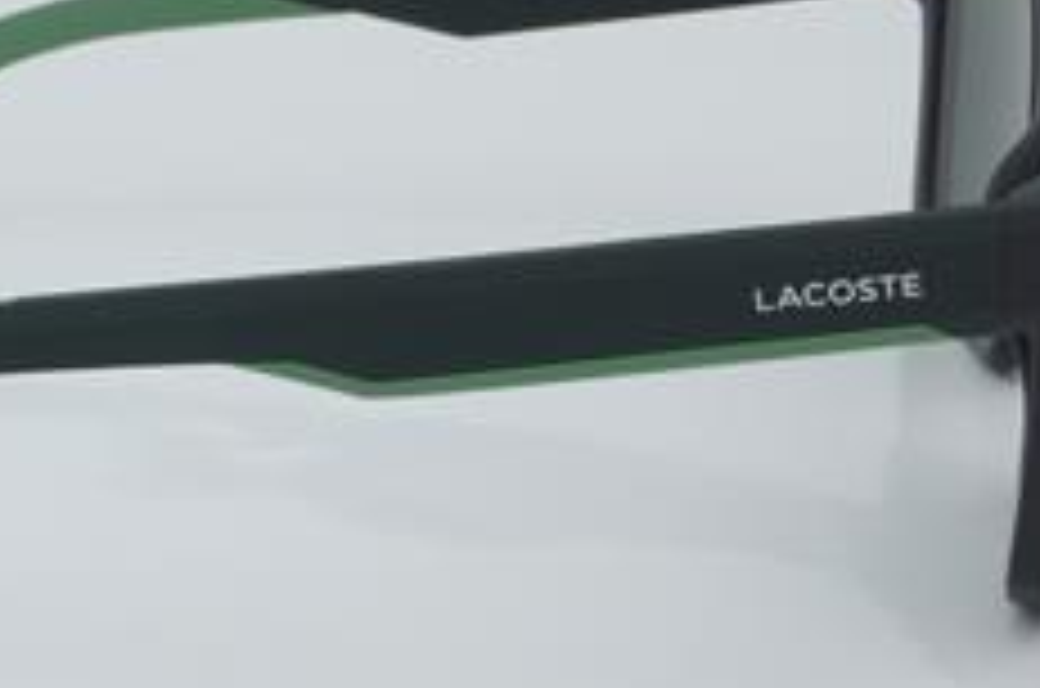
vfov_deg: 10.5
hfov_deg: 15.7
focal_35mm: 130
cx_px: 270
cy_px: 270
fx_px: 3748
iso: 100
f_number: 32
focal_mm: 50
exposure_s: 1/4
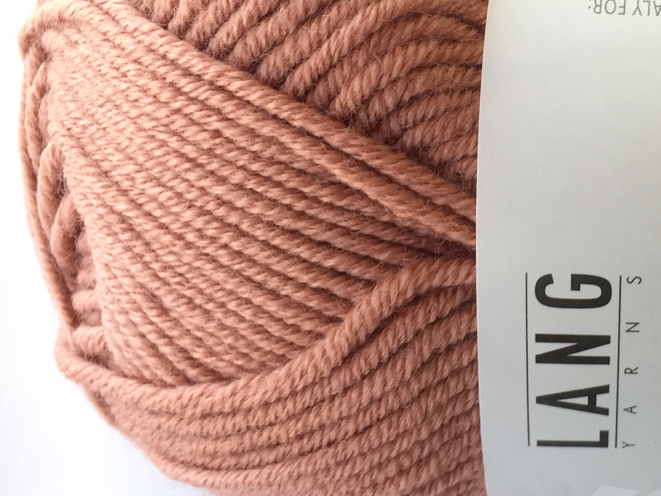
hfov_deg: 29.3
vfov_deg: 23.1
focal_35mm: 63
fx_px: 1203
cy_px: 150
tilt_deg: -57.2
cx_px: 606
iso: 40
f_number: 2.2
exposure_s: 1/50
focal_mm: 4.15
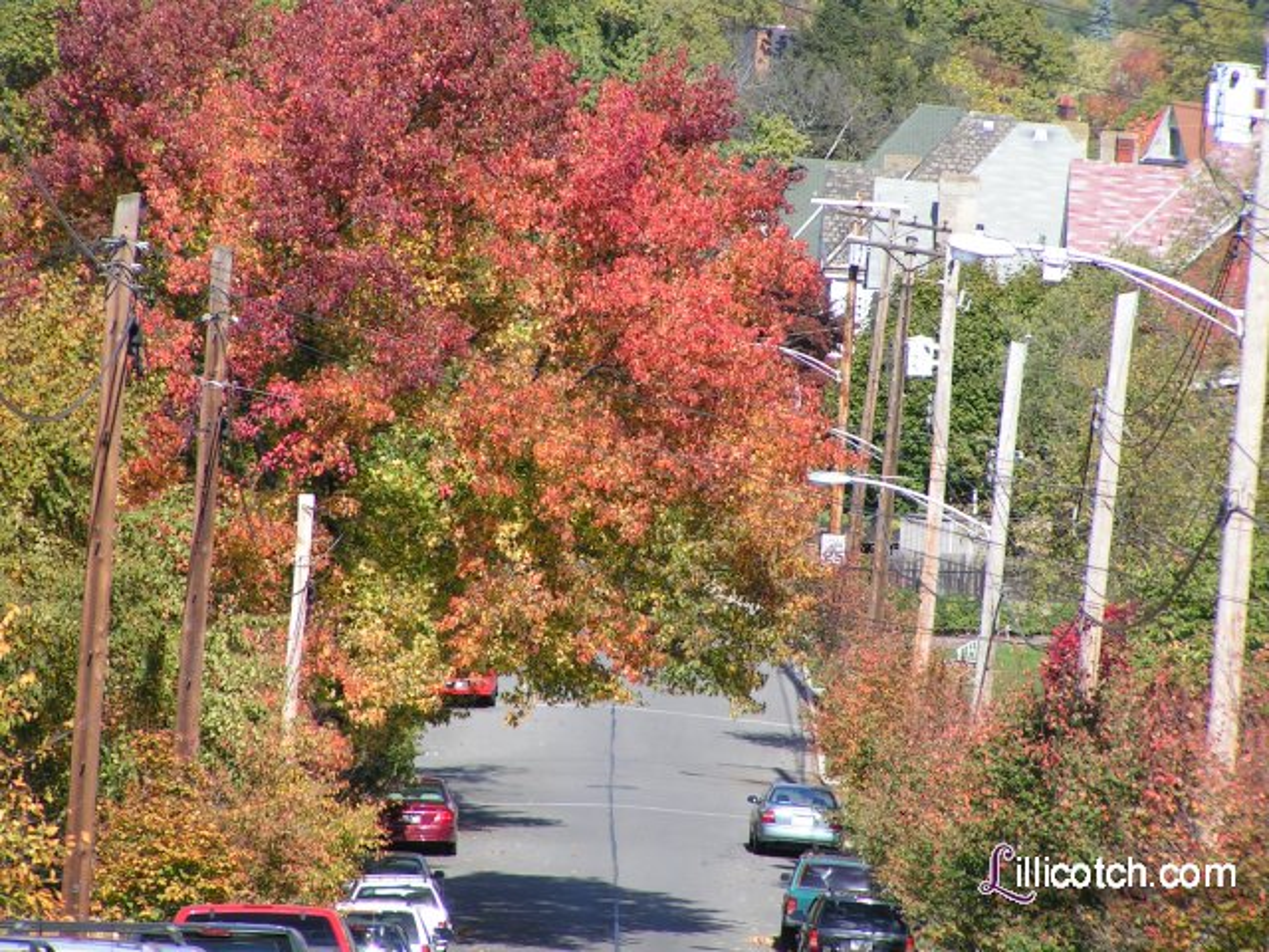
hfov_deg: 6.1
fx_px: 11951
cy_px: 476
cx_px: 634
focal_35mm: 326
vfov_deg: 4.6
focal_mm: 49.8
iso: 50
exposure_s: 1/400
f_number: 4.5
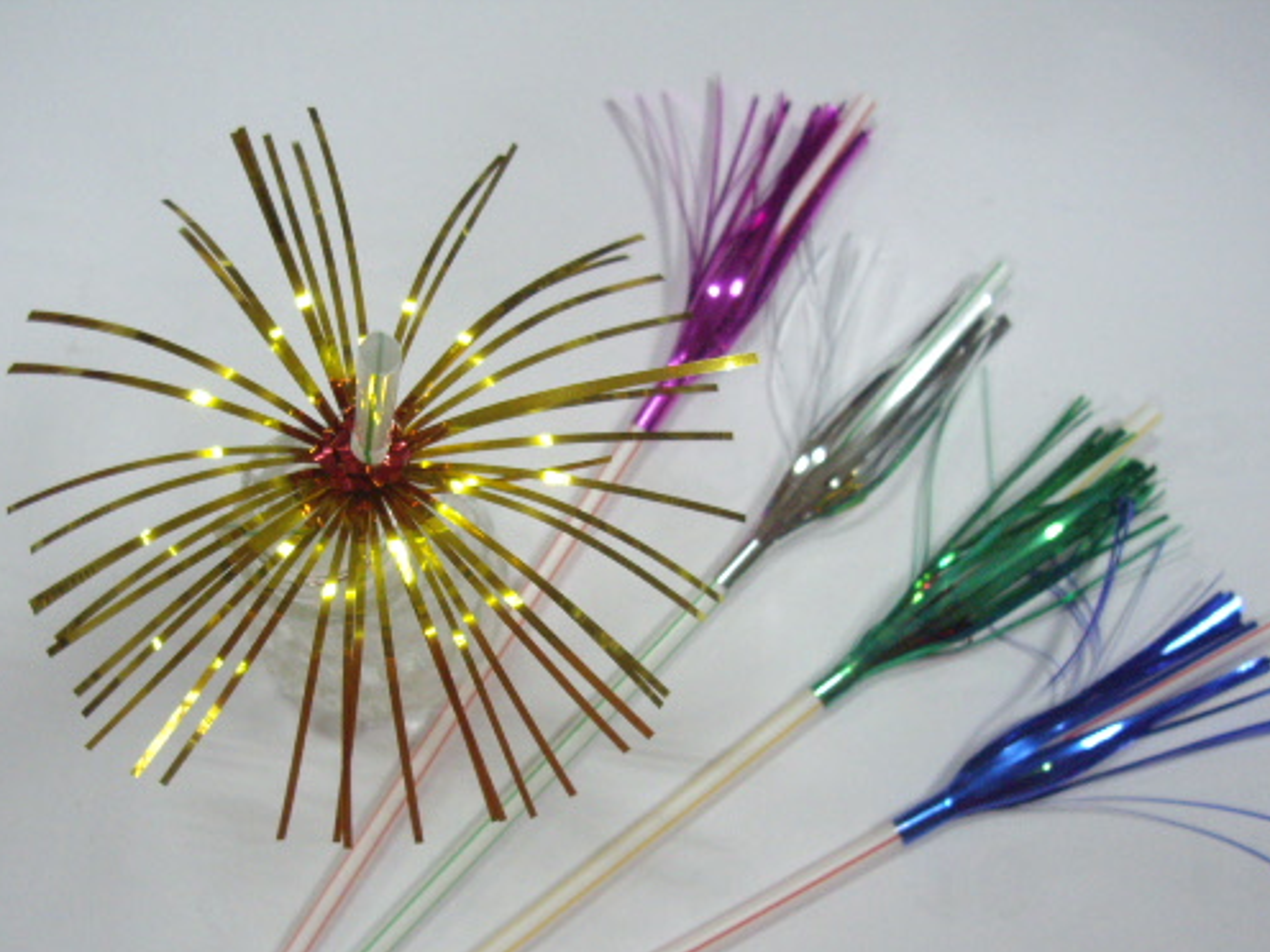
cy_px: 609
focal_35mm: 49
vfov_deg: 29.5
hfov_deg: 38.9
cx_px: 643
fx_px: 1798
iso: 400
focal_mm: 7.9
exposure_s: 1/30
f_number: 2.8
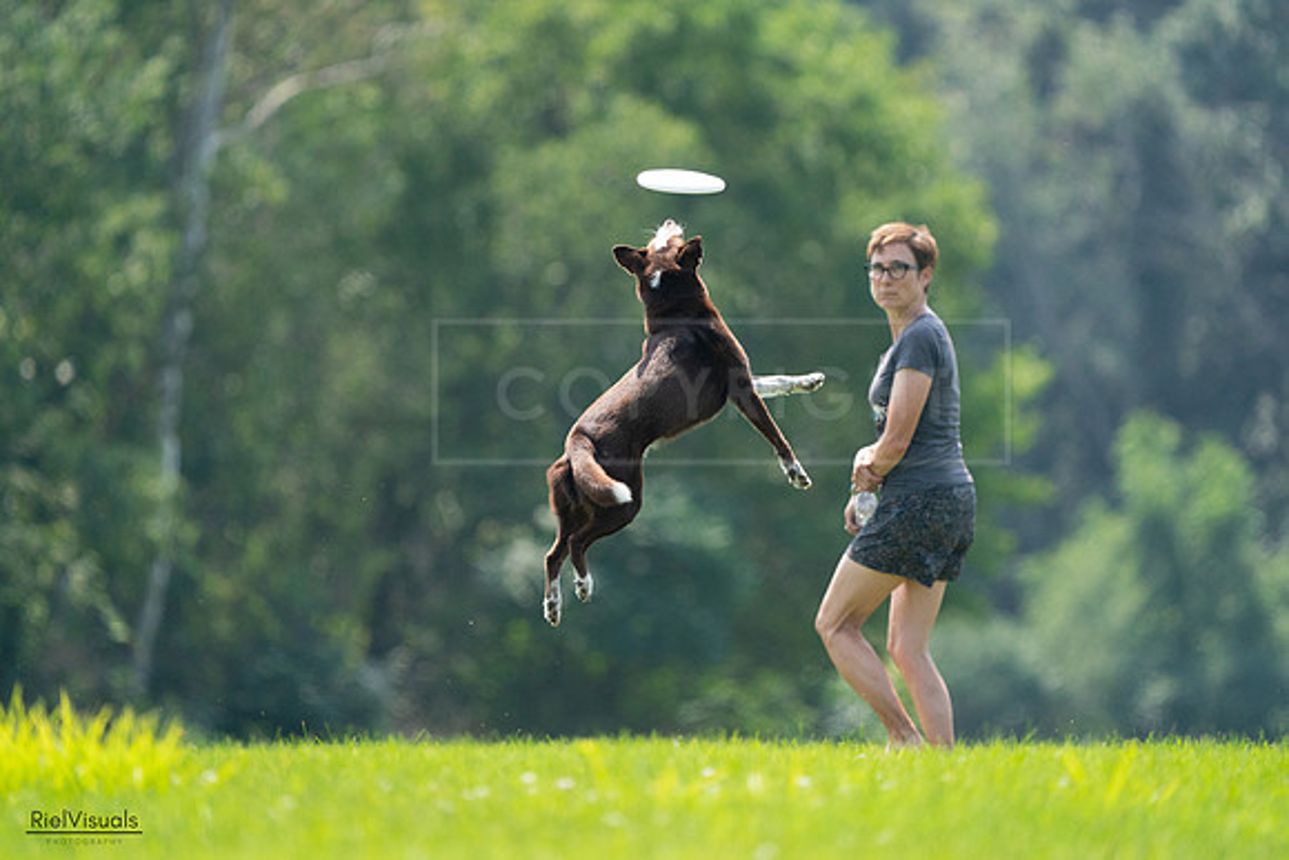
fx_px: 21487
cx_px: 644
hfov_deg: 3.4
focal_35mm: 600
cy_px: 430
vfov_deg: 2.3
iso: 2500
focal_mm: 600
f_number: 6.3
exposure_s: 1/4000
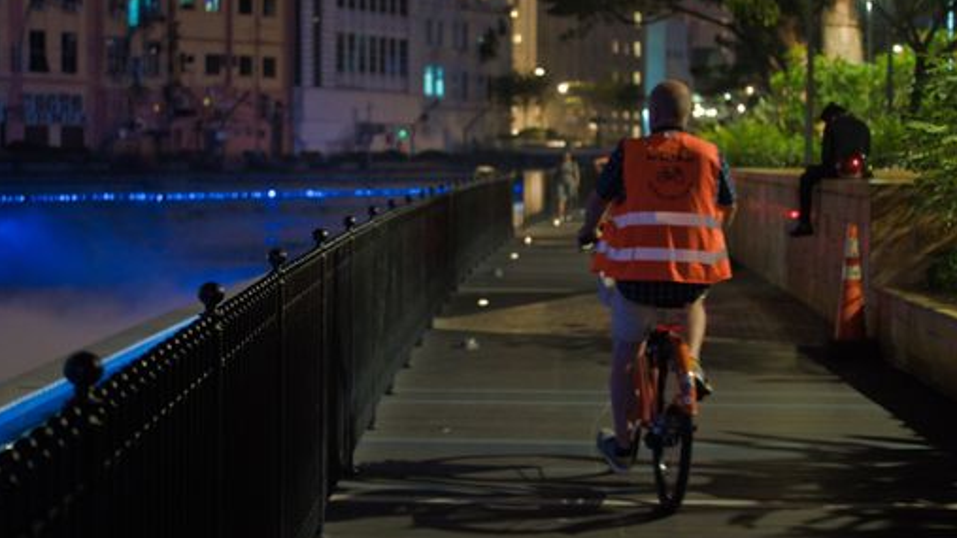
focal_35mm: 74
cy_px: 243
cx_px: 476
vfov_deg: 16.3
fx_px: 1878
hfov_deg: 28.6
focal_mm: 70
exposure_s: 1/30
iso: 3200
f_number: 4
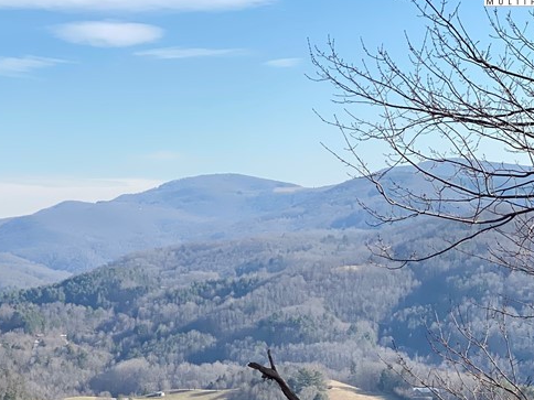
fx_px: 1697
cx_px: 145
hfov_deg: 17.8
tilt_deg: -3.3
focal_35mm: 110
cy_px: 374
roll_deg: +1.9
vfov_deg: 13.3
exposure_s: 1/940
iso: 20
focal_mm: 6
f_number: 2
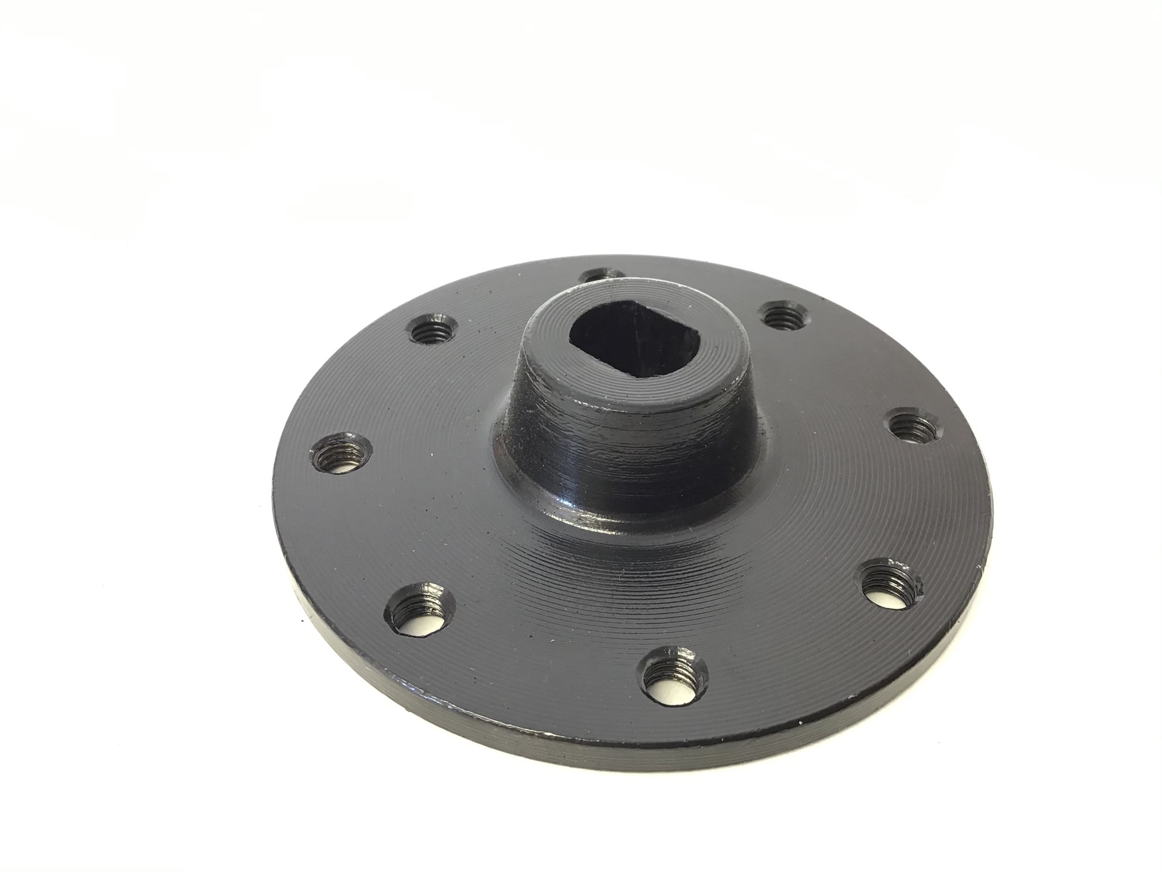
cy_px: 436
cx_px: 581
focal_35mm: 31
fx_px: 1041
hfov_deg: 58.4
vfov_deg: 45.4
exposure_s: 1/30
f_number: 2.4
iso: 50
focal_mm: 3.3
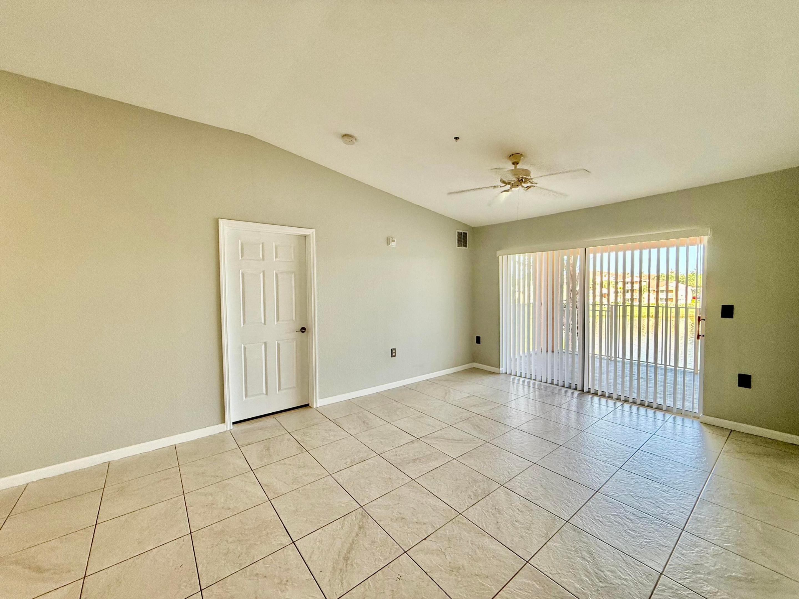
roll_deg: +1.0
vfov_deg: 85.7
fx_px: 323
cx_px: 400
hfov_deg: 102.1
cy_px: 300
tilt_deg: -2.0
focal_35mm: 14
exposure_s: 1/120
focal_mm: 2.22
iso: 160
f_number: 2.2
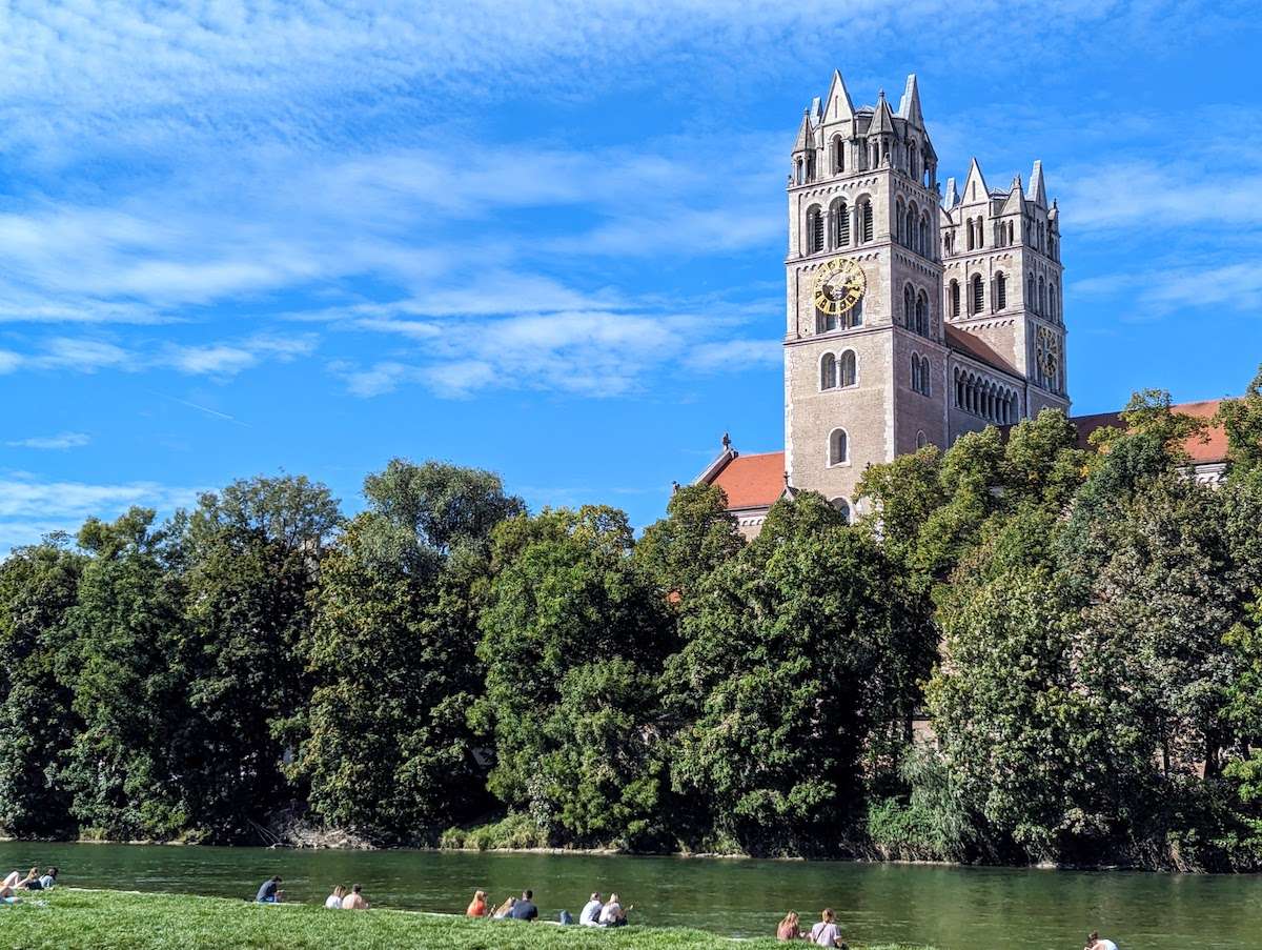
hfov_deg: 39.6
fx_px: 1752
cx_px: 631
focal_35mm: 48
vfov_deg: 30.3
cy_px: 475
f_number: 1.85
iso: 44
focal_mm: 6.81
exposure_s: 1/1490
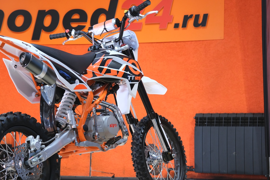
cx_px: 95
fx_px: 630
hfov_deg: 24.1
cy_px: 105
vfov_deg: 16.3
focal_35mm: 84
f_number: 4
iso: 1250
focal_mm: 41.1
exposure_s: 1/100
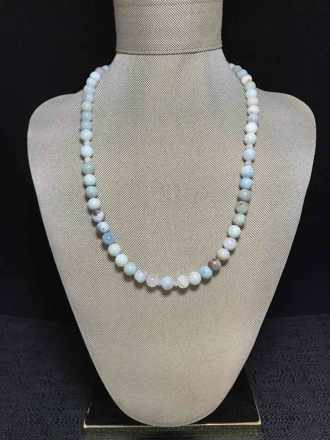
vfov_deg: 63.4
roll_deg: +1.1
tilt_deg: -19.1
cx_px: 165
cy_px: 220
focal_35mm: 28
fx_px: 356
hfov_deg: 49.7
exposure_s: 1/40
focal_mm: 3.99
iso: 25
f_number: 1.8
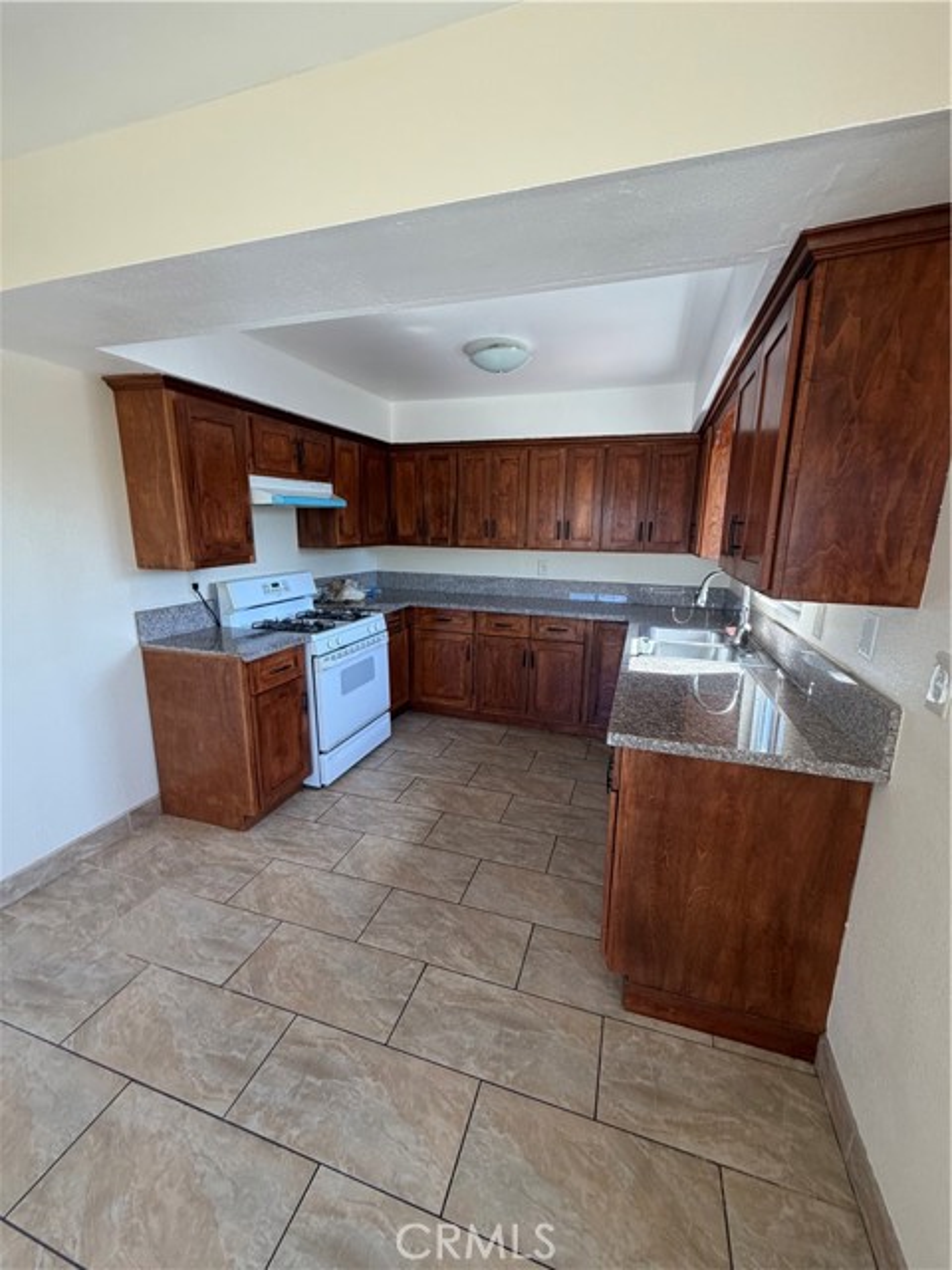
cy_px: 635
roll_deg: -0.2
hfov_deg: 85.7
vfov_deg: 102.1
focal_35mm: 14
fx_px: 513
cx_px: 476
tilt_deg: -8.4
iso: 160
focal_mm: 2.22
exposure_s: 1/121
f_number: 2.2
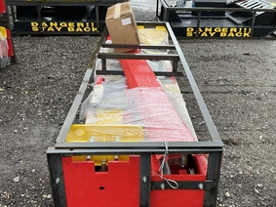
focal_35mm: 41
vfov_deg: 35.0
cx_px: 146
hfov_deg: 45.8
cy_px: 122
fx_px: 327
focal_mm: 3
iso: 20
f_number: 1.8
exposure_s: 1/134
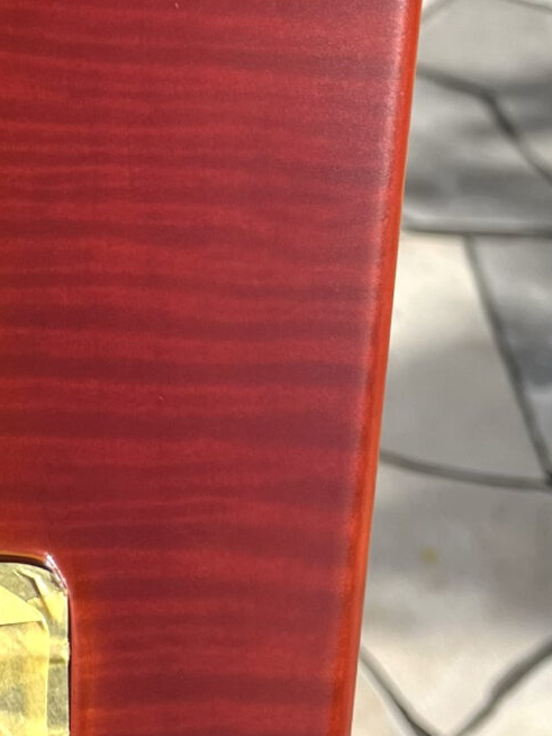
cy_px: -24
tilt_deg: -46.0
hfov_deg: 13.4
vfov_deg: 18.0
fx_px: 2252
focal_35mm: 106
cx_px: -175
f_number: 1.6
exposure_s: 1/1802
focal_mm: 5.1
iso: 50
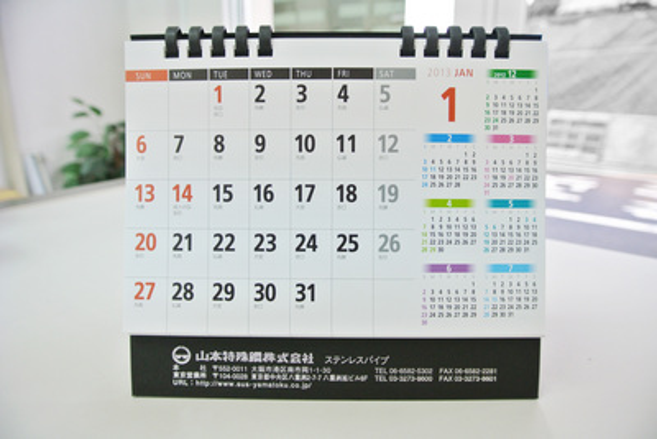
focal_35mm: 27
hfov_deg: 67.4
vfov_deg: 48.0
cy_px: 220
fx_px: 493
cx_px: 328
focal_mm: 10
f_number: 3.5
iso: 200
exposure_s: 1/80
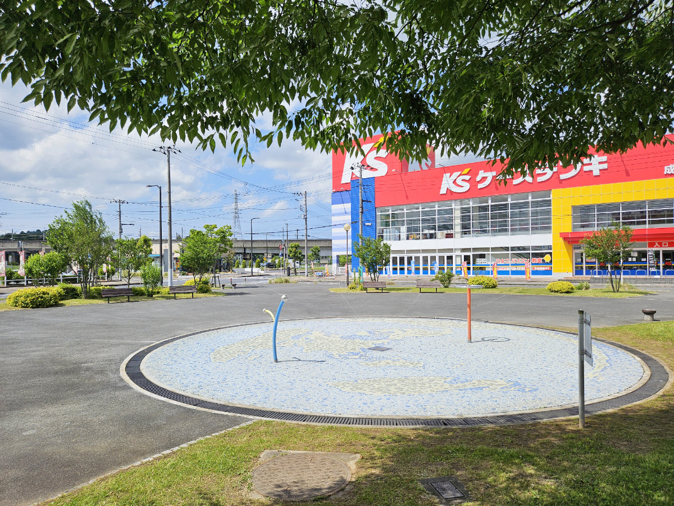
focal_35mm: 23
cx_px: 337
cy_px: 253
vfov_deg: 58.9
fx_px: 448
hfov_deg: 73.9
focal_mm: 5.4
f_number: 1.8
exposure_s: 1/3117
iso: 25
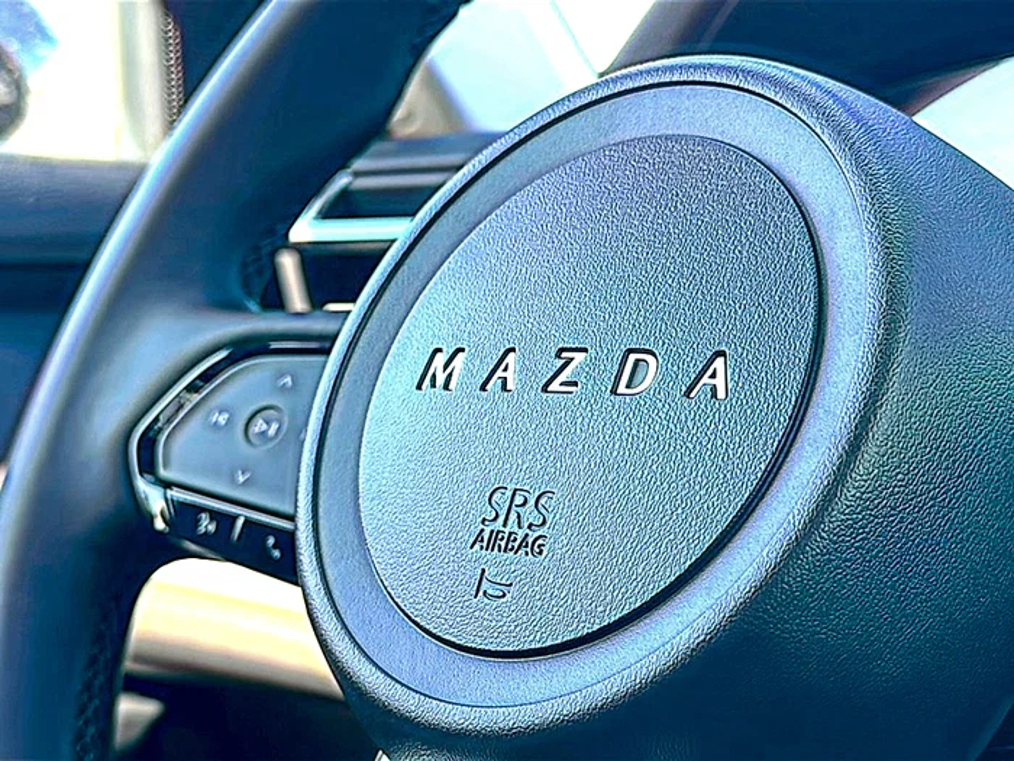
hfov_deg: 39.7
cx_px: 507
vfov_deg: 30.3
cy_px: 380
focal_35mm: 48
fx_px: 1406
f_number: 1.78
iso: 50
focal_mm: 6.86
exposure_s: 1/114
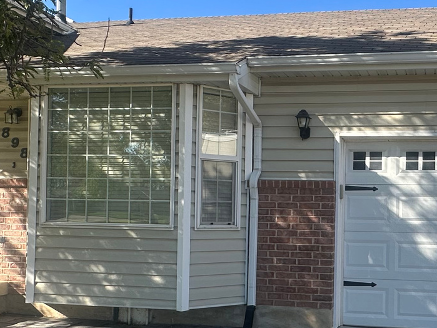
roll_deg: -1.3
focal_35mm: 41
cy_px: 210
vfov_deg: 34.9
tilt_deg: -0.1
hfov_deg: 43.0
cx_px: 368
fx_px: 518
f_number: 2.2
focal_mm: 2.22
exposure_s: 1/769
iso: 40
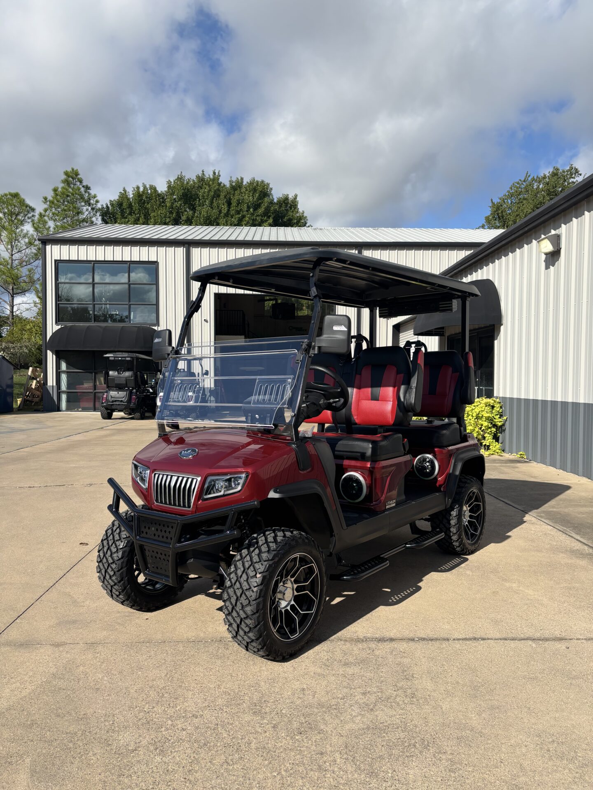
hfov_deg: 53.1
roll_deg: -0.5
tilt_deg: -1.6
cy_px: 395
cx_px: 296
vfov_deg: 67.3
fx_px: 594
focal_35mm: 26
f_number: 1.6
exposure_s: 1/3650
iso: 50
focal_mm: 5.96
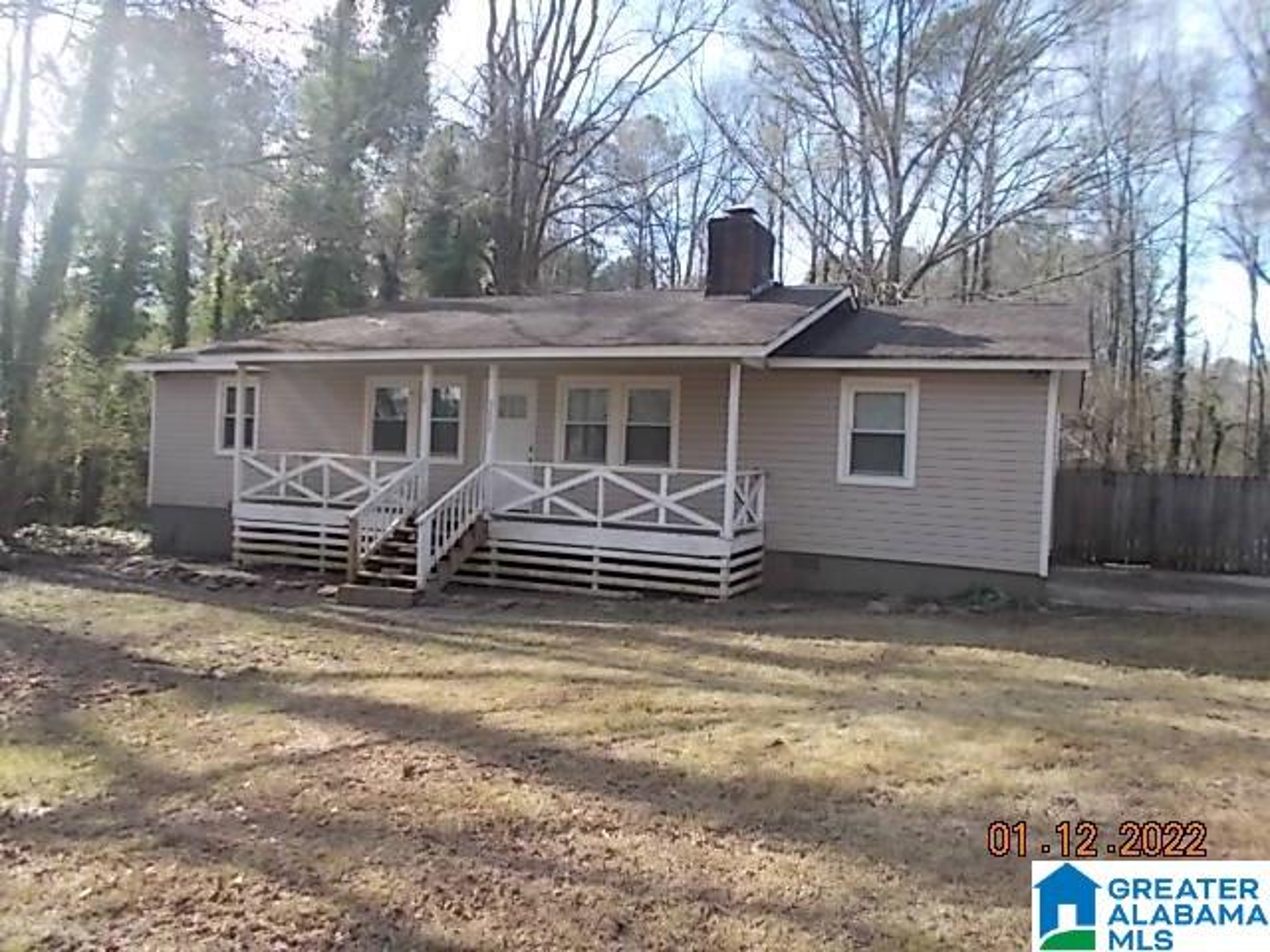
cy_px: 476
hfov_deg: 67.3
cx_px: 635
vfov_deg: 53.1
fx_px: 954
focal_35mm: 26
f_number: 3.2
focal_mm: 4.6
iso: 80
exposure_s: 1/200
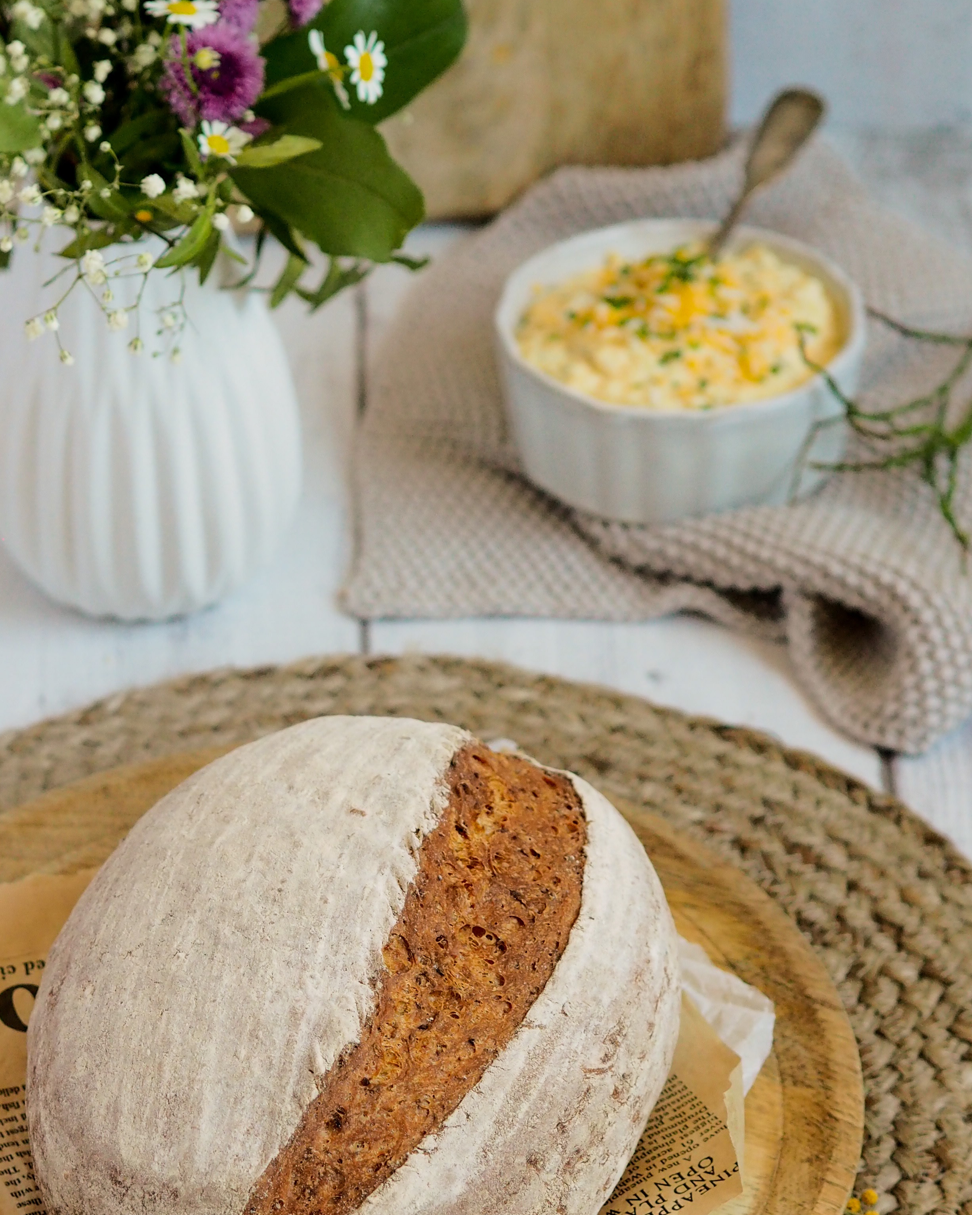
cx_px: 292
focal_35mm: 132
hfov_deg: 11.7
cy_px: 820
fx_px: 4747
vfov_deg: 14.6
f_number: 3.2
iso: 1250
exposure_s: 1/250
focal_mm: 45
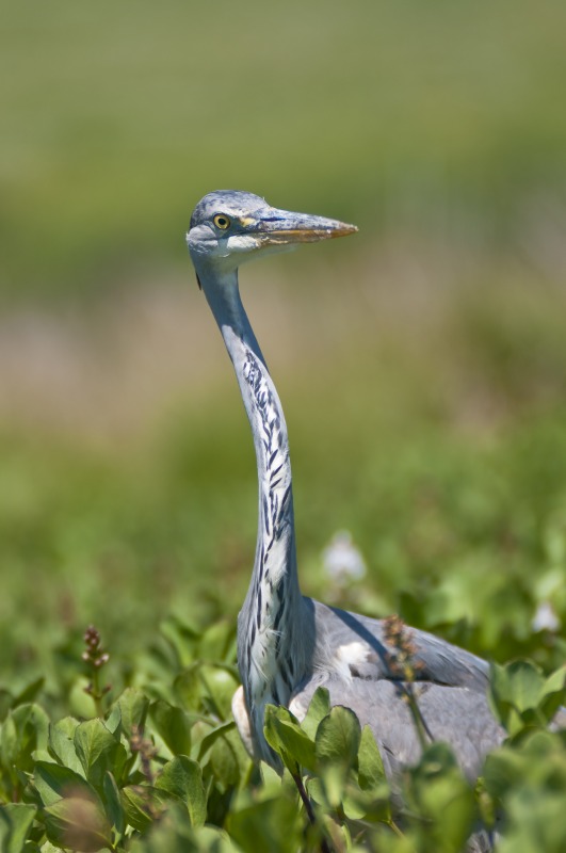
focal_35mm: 315
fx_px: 7451
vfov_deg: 6.6
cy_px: 426
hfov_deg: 4.4
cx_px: 283
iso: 200
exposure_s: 1/2000
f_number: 2.8
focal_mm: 210
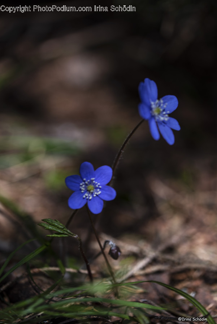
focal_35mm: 90
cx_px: 108
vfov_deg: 22.6
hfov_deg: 15.2
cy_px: 162
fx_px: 813
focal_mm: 90
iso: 100
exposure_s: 1/640
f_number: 3.5
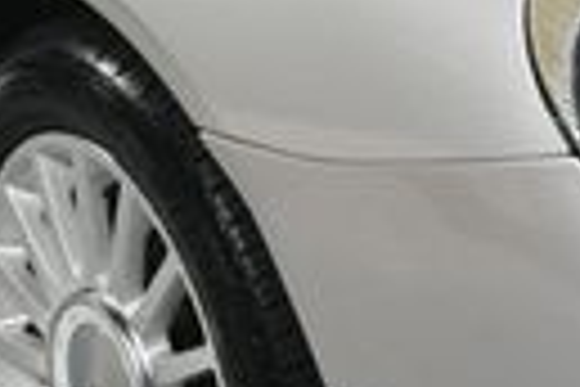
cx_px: 540
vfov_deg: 7.1
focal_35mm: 193
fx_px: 3109
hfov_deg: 10.6
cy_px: -68
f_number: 11
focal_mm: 26
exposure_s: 1/160
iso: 100
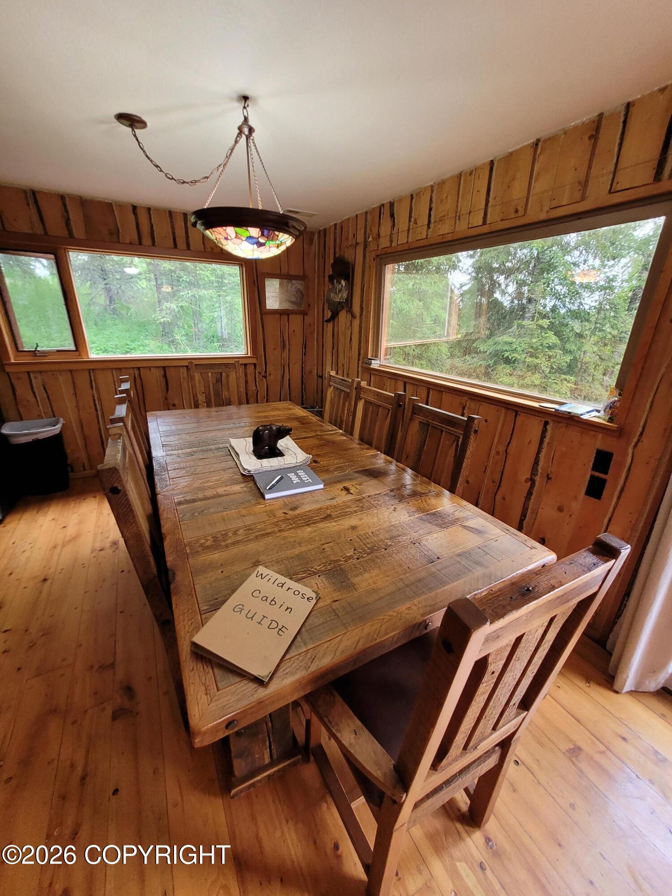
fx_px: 336
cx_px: 336
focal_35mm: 13
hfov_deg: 89.9
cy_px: 448
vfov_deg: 106.2
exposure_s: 1/60
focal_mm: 1.74
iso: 160
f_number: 2.2
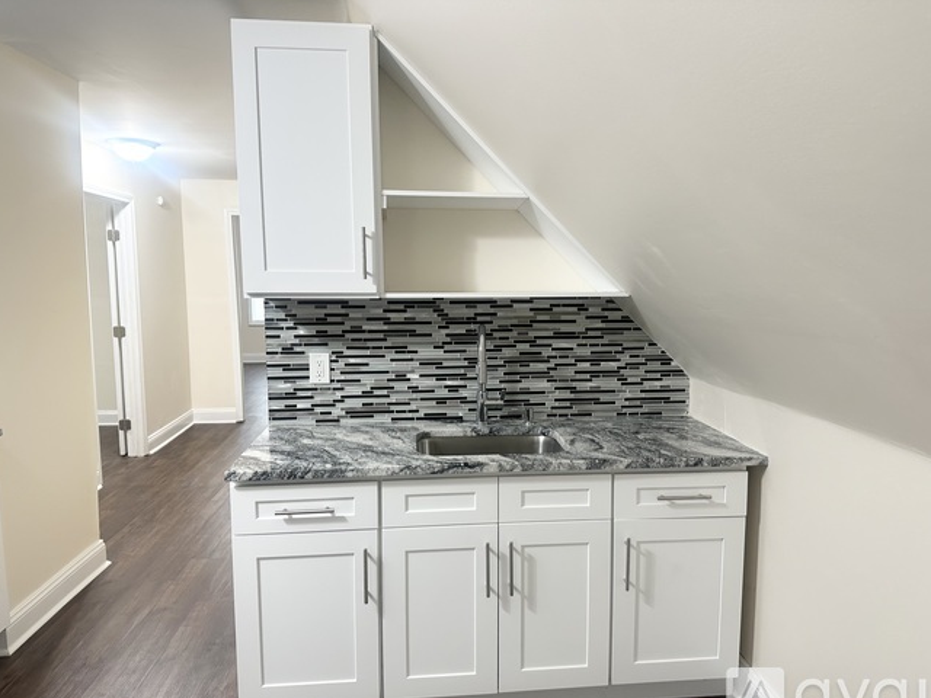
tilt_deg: -6.5
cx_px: 476
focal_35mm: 25
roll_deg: +0.0
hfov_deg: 69.4
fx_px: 672
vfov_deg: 54.9
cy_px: 362
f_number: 1.78
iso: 160
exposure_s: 1/60
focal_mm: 6.86
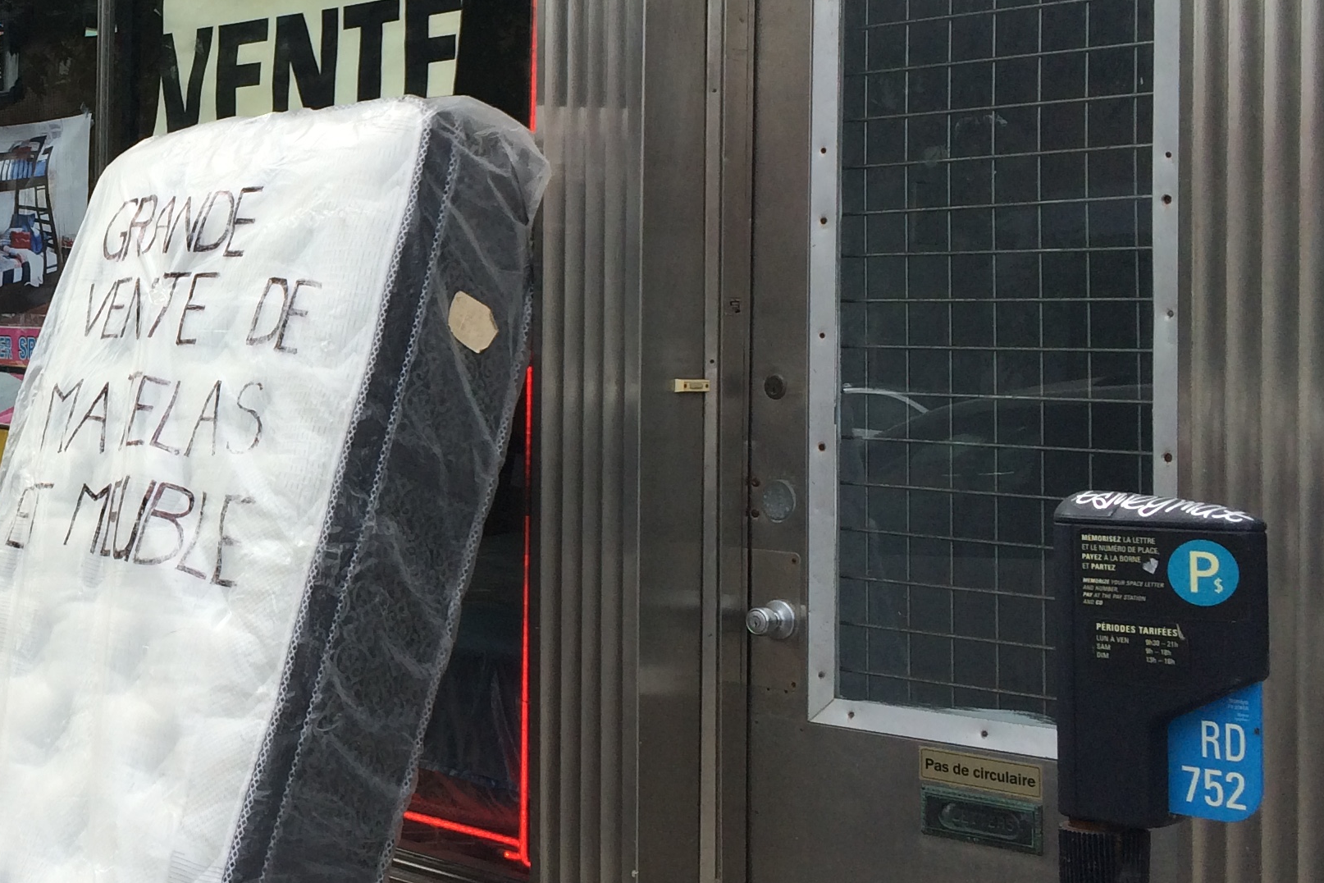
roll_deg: +0.5
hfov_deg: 30.8
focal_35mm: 61
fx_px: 2243
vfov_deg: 22.2
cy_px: 301
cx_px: 43
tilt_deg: -0.1
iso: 32
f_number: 2.2
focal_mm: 4.15
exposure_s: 1/1368
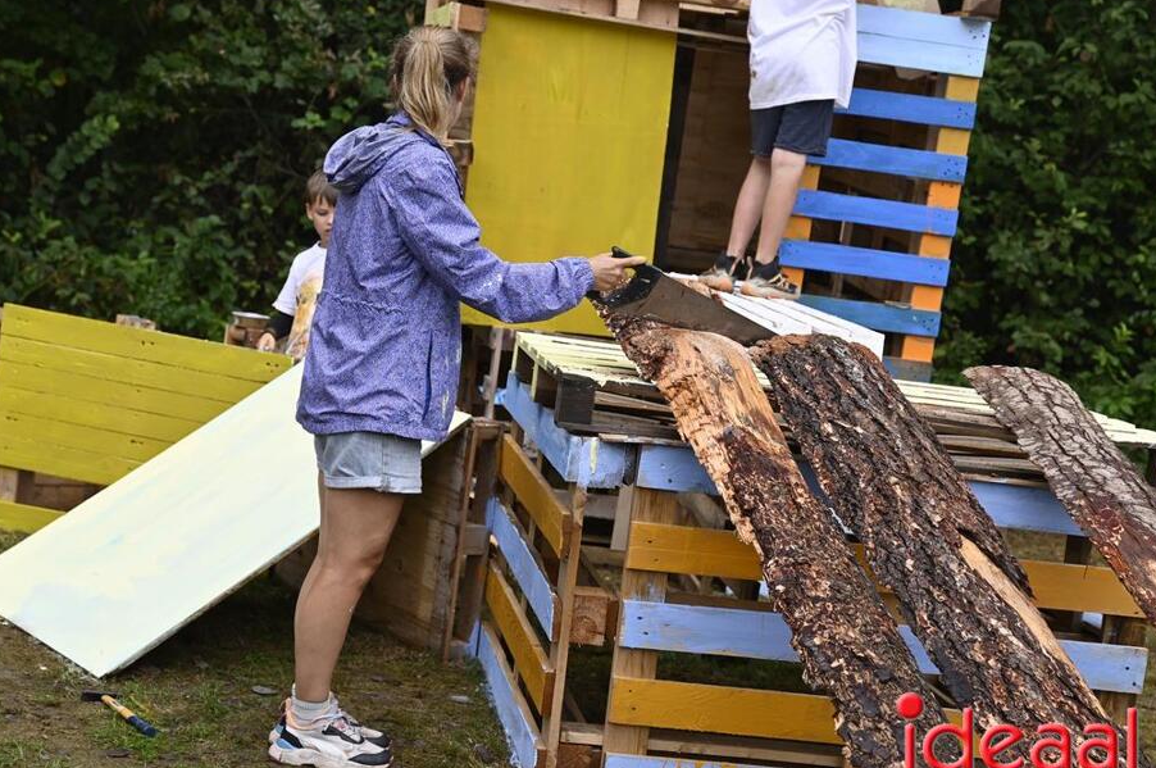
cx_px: 568
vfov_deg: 20.6
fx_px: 2117
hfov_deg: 30.5
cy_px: 413
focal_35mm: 66
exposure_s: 1/320
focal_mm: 60
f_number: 4.5
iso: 200
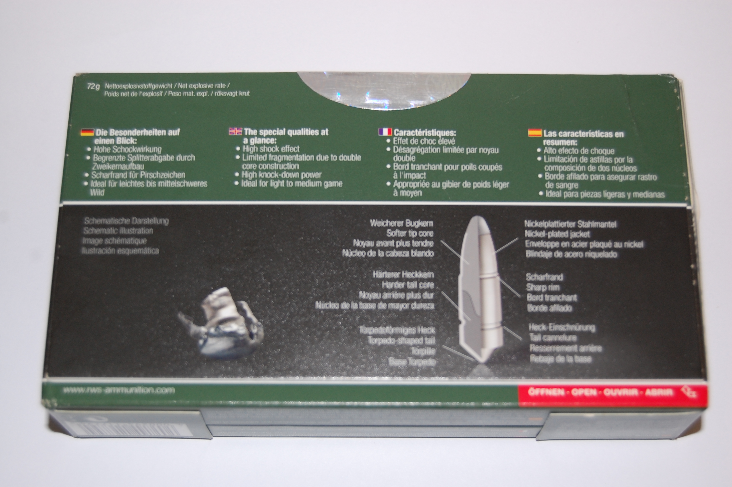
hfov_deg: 33.4
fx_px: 1219
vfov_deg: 22.6
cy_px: 244
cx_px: 366
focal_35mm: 60
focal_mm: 40
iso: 400
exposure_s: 1/60
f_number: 5
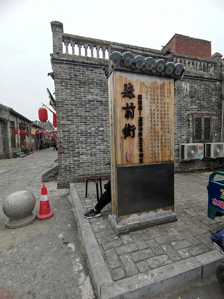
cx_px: 112
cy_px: 150
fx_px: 147
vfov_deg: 91.0
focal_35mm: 17
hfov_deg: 74.7
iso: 50
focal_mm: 2.23
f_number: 2.2
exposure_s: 1/249
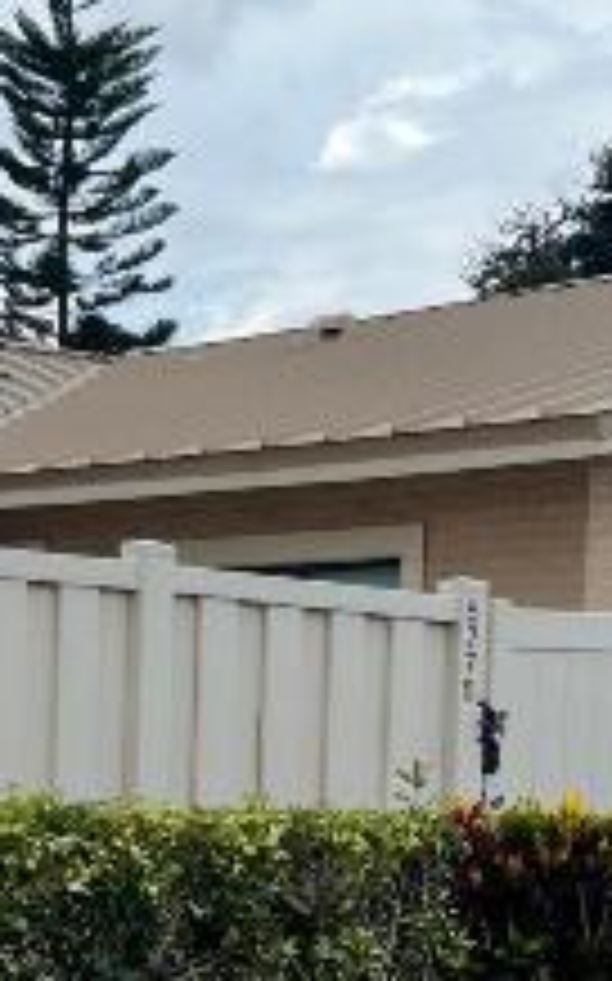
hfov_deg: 13.4
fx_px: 2592
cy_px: 810
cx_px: 207
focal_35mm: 97
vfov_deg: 21.1
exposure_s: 1/4115
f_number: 1.5
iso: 50
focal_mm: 5.7
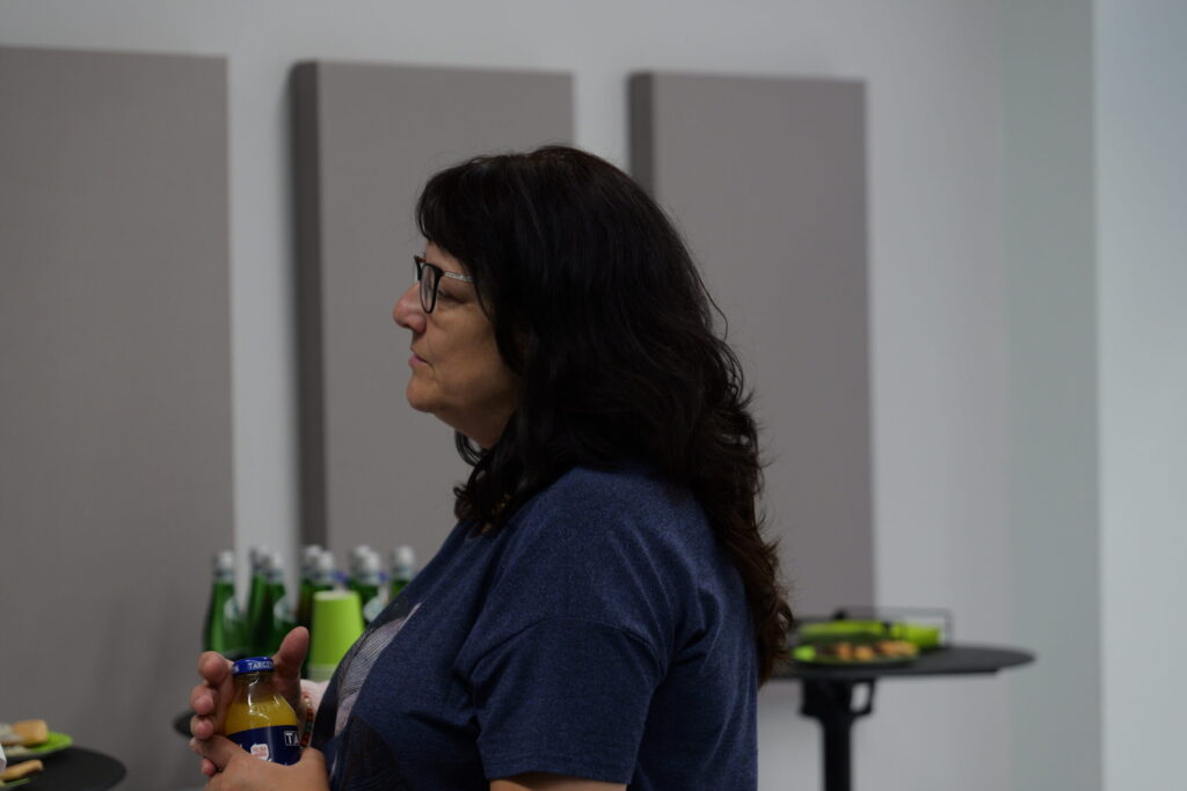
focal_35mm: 105
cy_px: 396
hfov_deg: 19.5
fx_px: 3462
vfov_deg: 13.0
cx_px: 594
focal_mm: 105
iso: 800
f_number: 4
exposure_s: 1/100
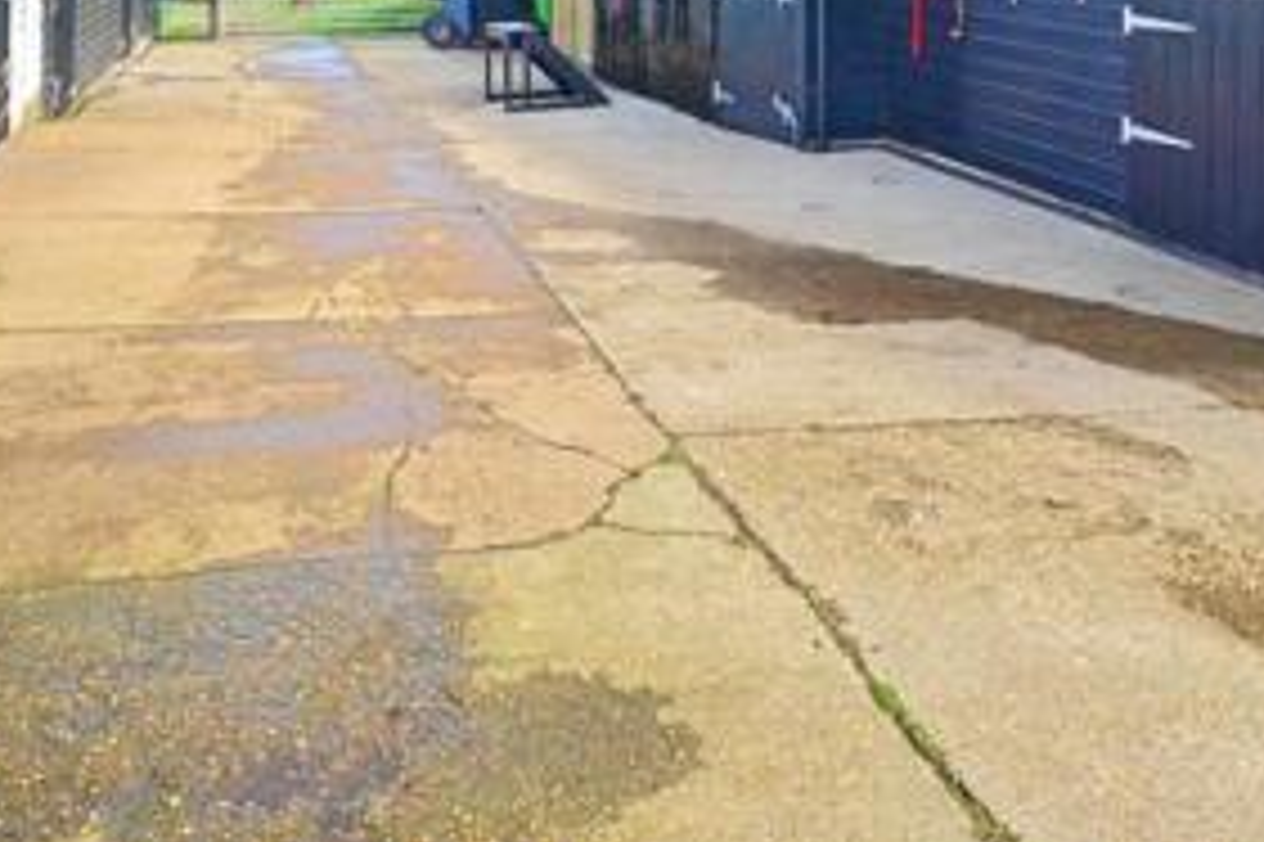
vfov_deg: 32.4
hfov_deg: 53.9
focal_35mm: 35
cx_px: 477
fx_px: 1228
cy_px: -124
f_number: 6.3
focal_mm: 10
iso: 200
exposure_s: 1/160
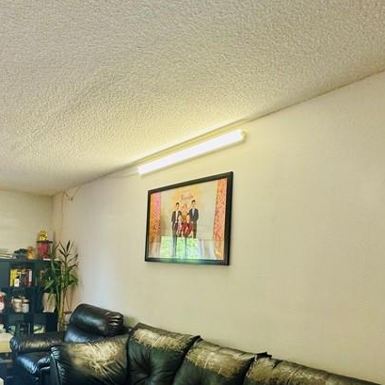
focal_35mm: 31
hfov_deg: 48.2
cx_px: 55
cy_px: 263
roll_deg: -1.9
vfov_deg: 51.4
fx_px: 390
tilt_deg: +0.2
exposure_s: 1/60
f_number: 2.2
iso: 160
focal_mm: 2.22
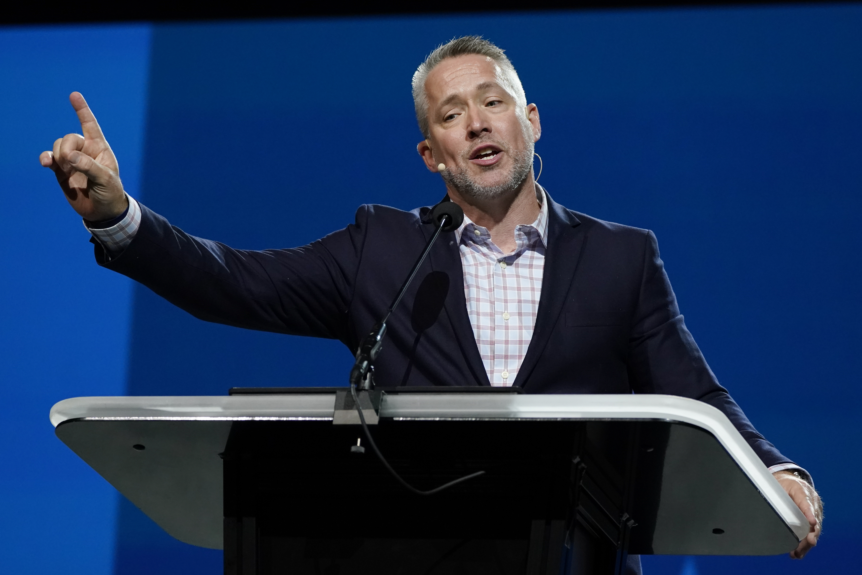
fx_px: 4190
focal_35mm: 175
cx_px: 431
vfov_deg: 7.8
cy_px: 288
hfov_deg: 11.7
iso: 3200
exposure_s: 1/320
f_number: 5.6
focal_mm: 175
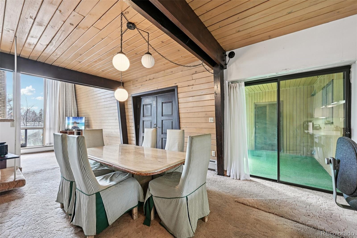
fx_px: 139
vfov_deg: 81.2
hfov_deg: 104.3
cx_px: 178
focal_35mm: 14
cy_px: 119
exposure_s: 1/6
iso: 400
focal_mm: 14
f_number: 11
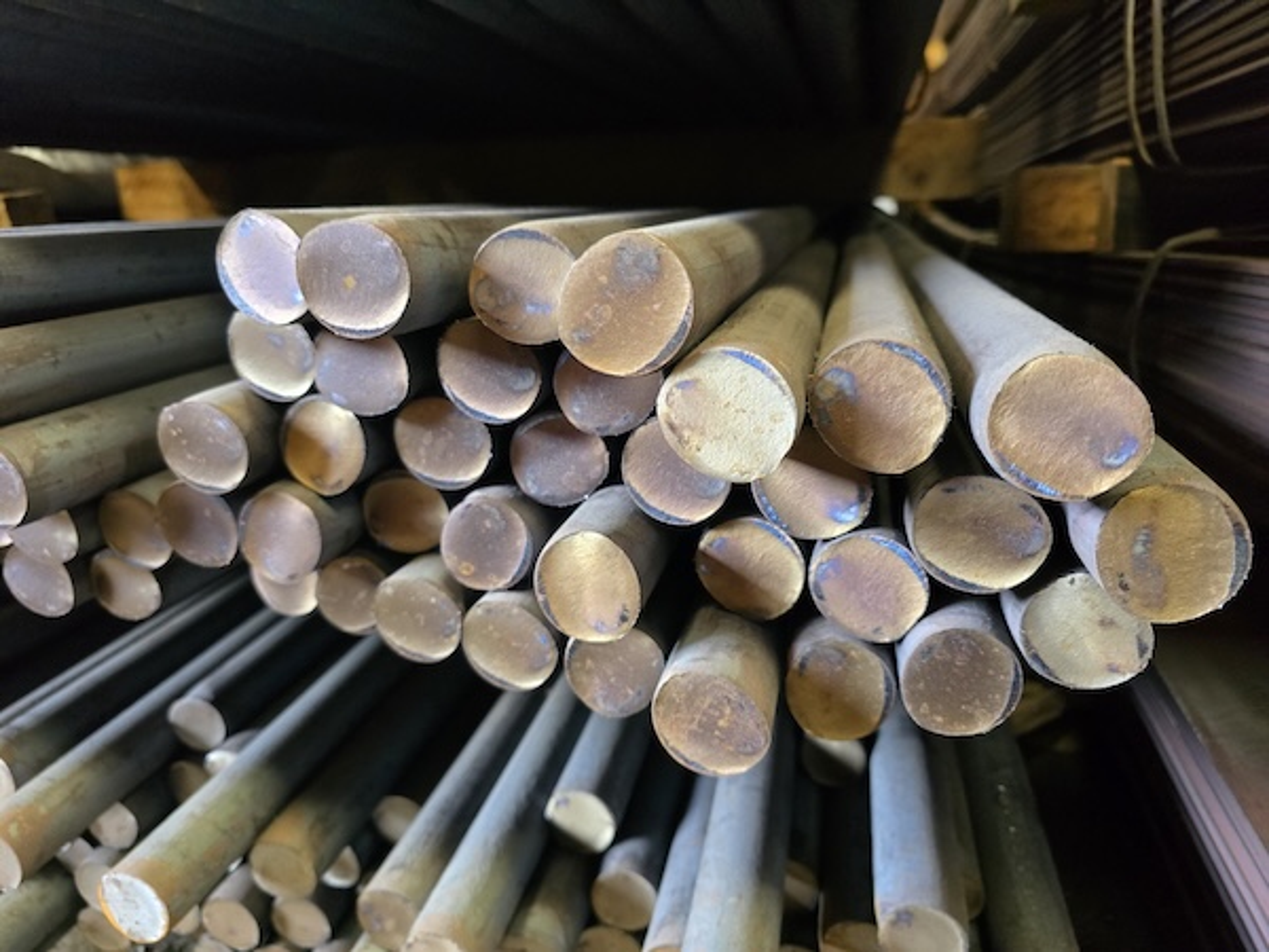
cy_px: 476
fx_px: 843
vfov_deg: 58.9
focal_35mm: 23
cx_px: 634
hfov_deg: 73.9
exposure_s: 1/120
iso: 1000
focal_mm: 6.3
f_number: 1.7
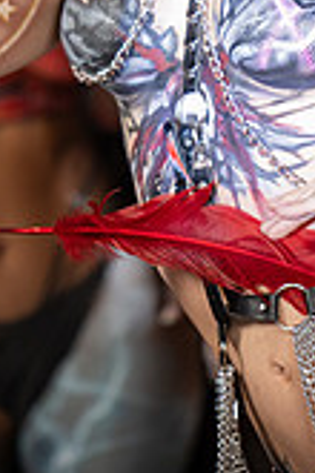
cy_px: -109
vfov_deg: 4.3
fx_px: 6247
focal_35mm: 476
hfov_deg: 2.9
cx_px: 200
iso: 1250
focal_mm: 175
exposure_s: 1/320
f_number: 2.8
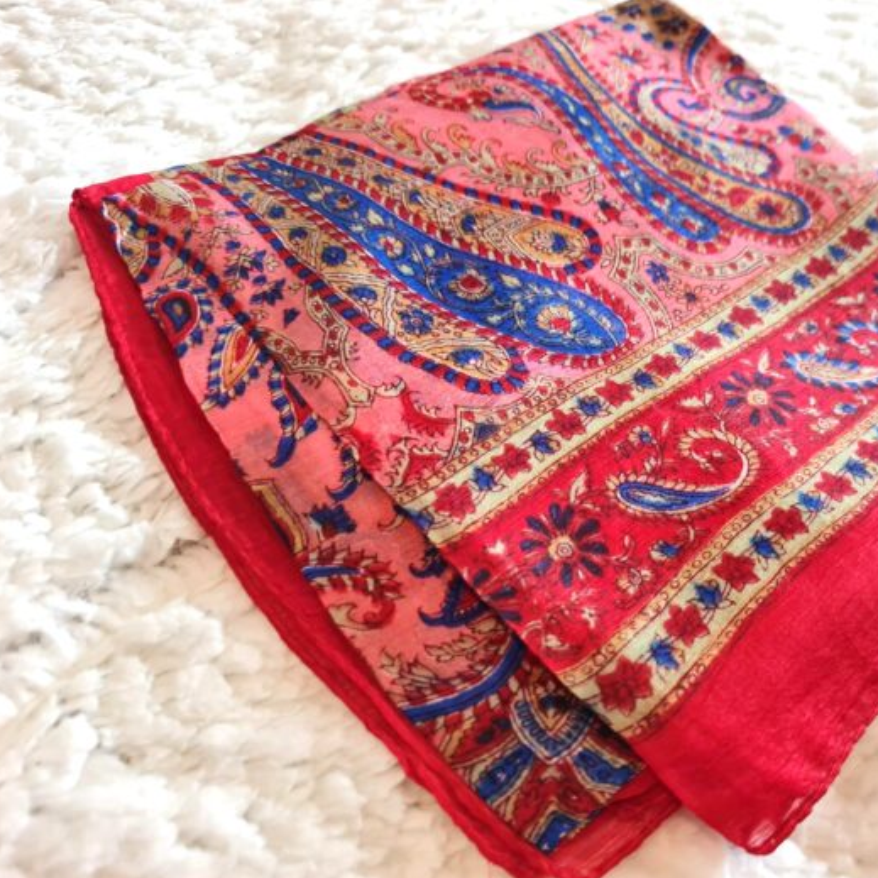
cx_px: 584
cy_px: 442
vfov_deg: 52.5
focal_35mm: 31
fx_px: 890
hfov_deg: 51.6
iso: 250
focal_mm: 5.4
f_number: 1.8
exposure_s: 1/40
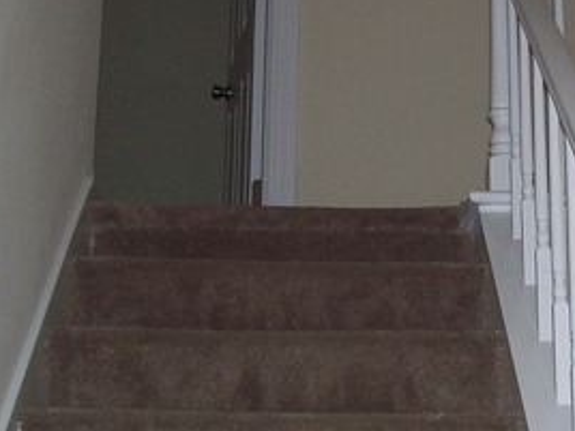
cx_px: 457
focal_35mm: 86
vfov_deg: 17.0
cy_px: 90
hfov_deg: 22.5
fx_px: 1429
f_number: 2.7
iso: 140
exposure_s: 1/64
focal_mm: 6
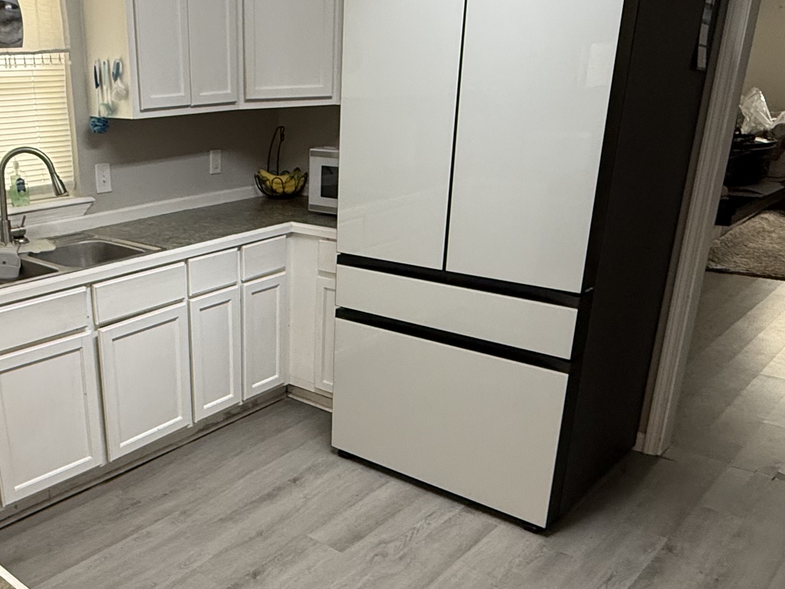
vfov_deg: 41.5
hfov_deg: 52.1
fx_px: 771
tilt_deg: -22.0
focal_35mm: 34
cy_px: 371
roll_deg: +1.9
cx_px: 219
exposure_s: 1/120
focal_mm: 2.22
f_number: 2.2
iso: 320
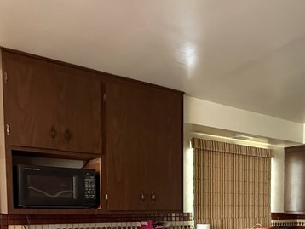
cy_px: 232
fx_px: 353
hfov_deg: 45.8
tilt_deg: -3.7
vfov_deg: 32.9
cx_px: 212
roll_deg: -0.1
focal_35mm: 40
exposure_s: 1/40
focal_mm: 2.22
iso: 1250
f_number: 2.2
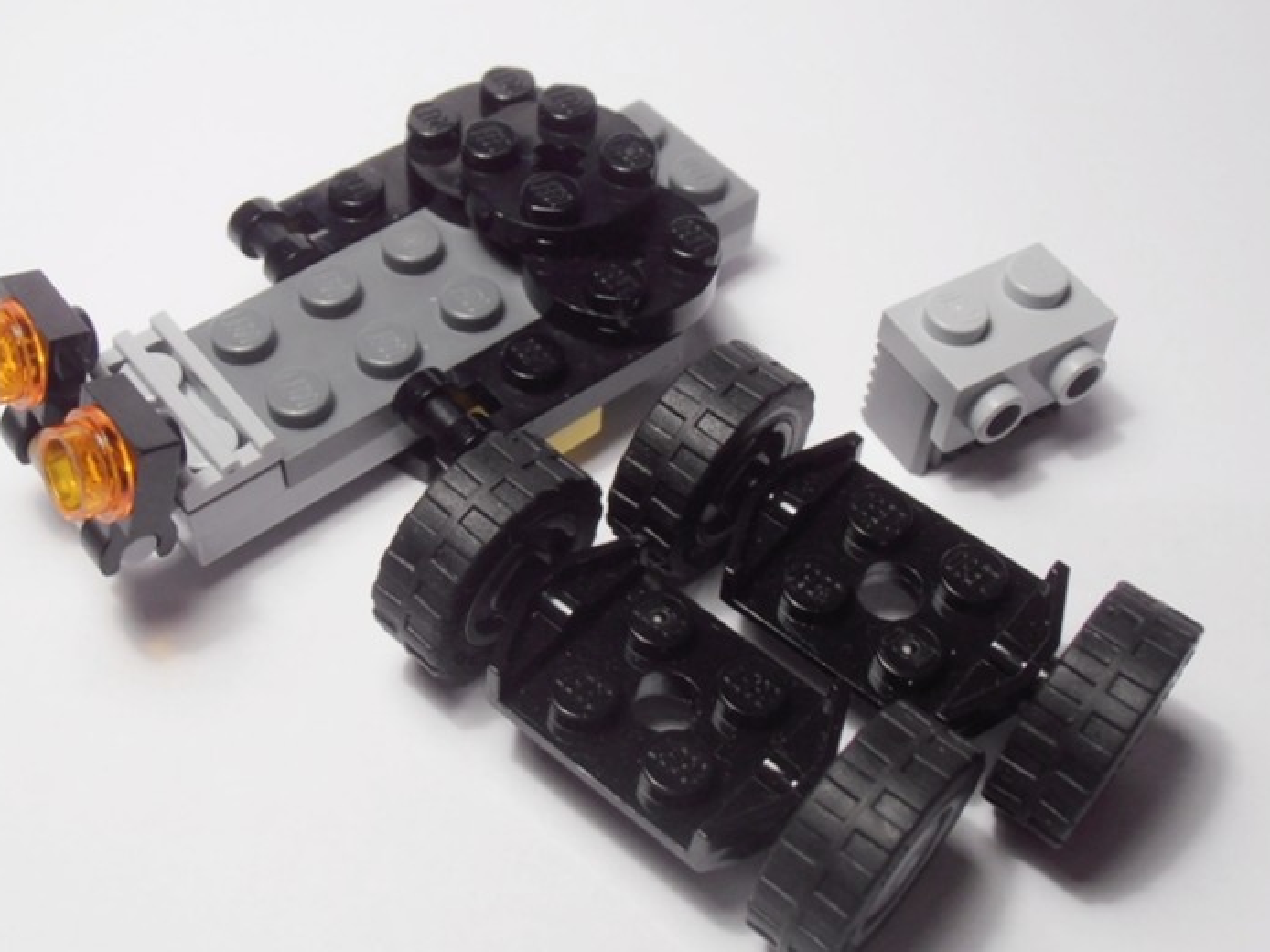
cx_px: 565
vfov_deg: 30.2
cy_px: 457
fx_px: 1760
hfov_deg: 39.6
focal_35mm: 48
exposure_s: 1/40
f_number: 3.9
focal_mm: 6.61
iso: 80
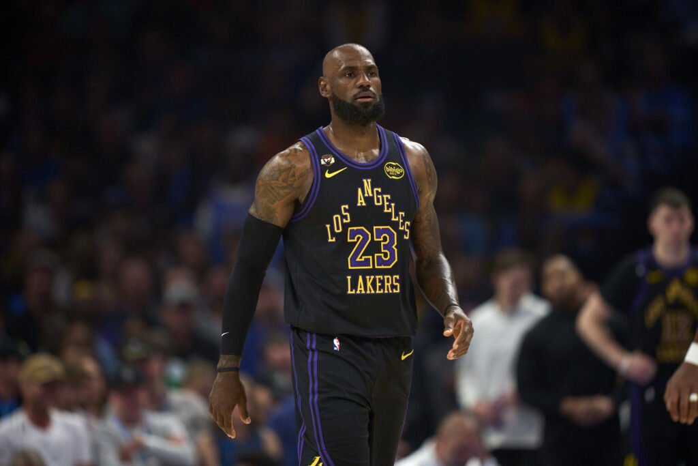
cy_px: 233
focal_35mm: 400
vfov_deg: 3.4
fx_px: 7756
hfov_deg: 5.2
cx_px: 349
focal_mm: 400
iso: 3200
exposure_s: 1/1250
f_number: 2.8
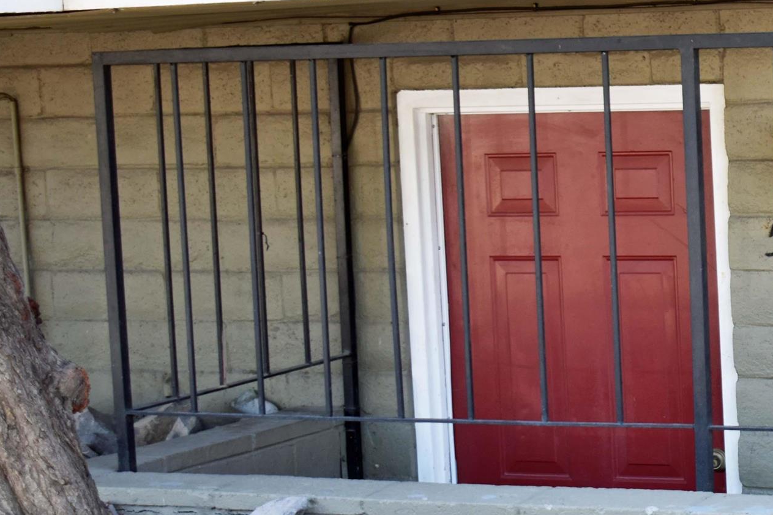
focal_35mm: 124
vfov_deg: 11.0
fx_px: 2662
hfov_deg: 16.0
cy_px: 359
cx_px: 898
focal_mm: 34
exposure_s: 1/125
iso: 280
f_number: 4.5
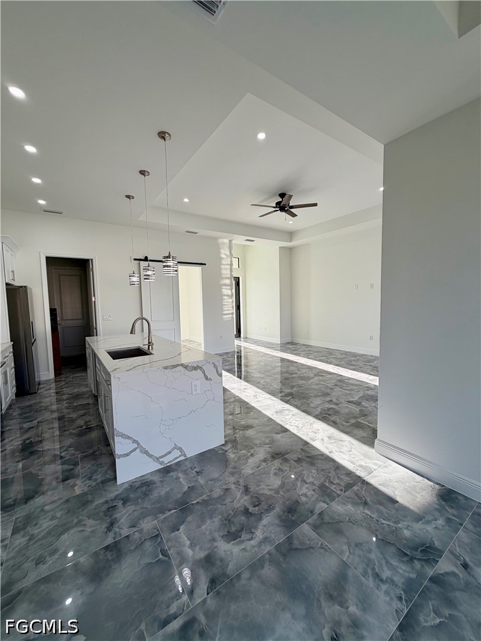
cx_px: 240
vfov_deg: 102.1
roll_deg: +1.4
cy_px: 320
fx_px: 259
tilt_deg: -2.7
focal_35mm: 14
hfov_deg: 85.7
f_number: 2.2
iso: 25
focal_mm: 2.22
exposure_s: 1/120
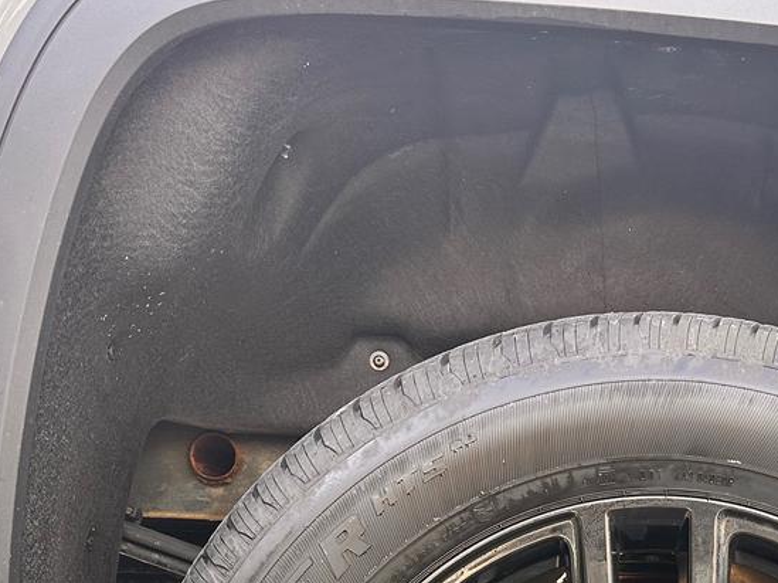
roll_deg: +0.5
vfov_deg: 24.4
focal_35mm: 56
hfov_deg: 33.3
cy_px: 633
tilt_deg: -4.3
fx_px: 1258
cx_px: 626
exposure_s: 1/172
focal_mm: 6.86
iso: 100
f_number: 1.78
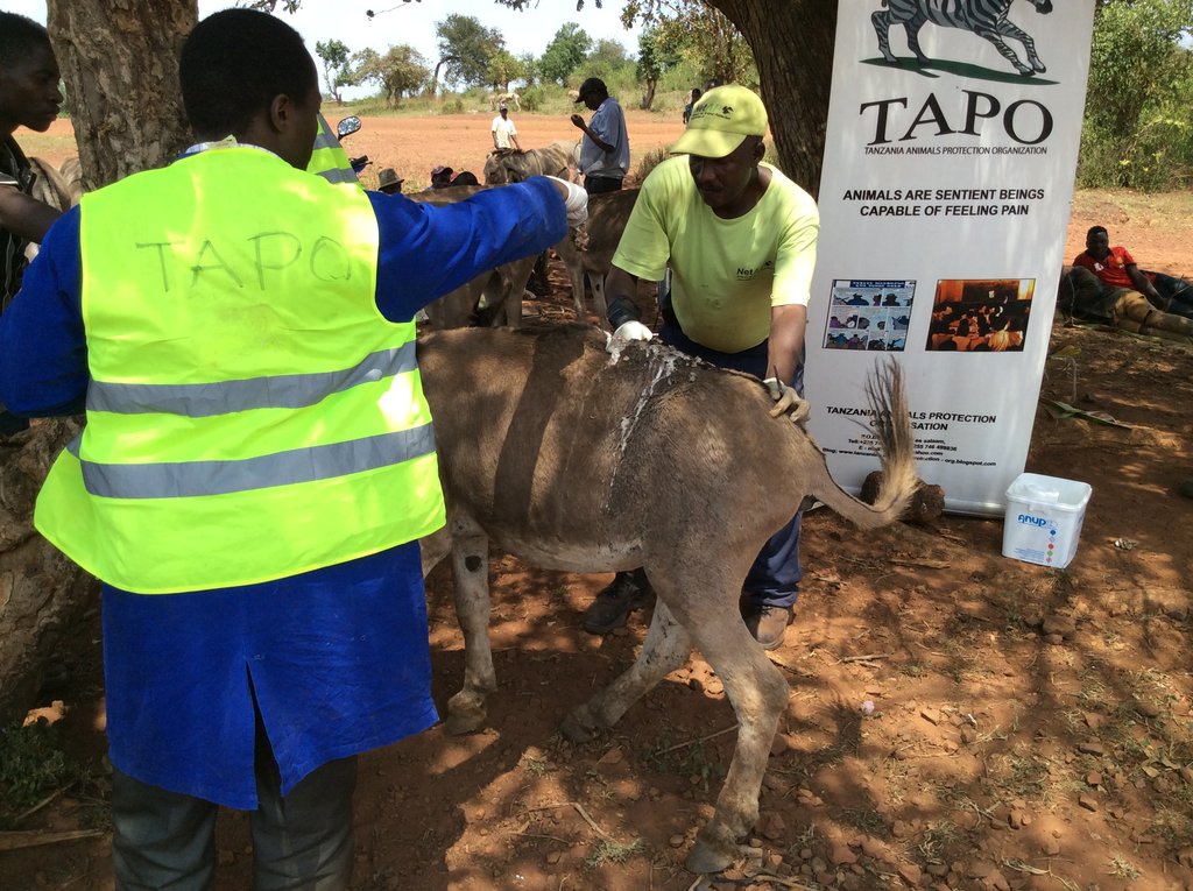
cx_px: 596
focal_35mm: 33
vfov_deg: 42.8
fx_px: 1136
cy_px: 446
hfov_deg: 55.4
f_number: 2.4
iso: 32
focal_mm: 3.3
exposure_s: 1/635
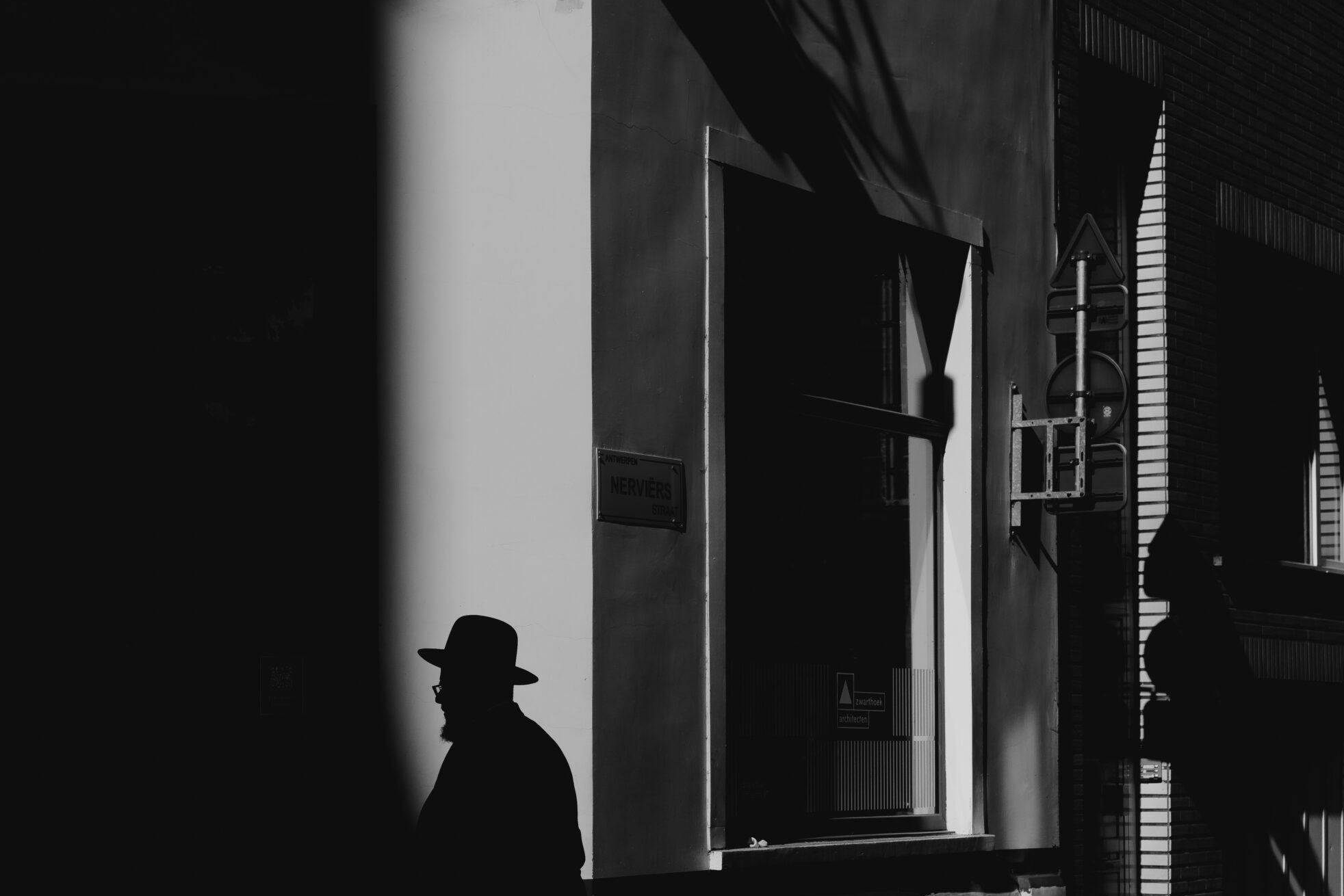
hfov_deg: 24.2
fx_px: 3136
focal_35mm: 84
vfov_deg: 16.2
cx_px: 561
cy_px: 680
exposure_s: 1/1250
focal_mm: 55
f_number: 5.6
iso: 64
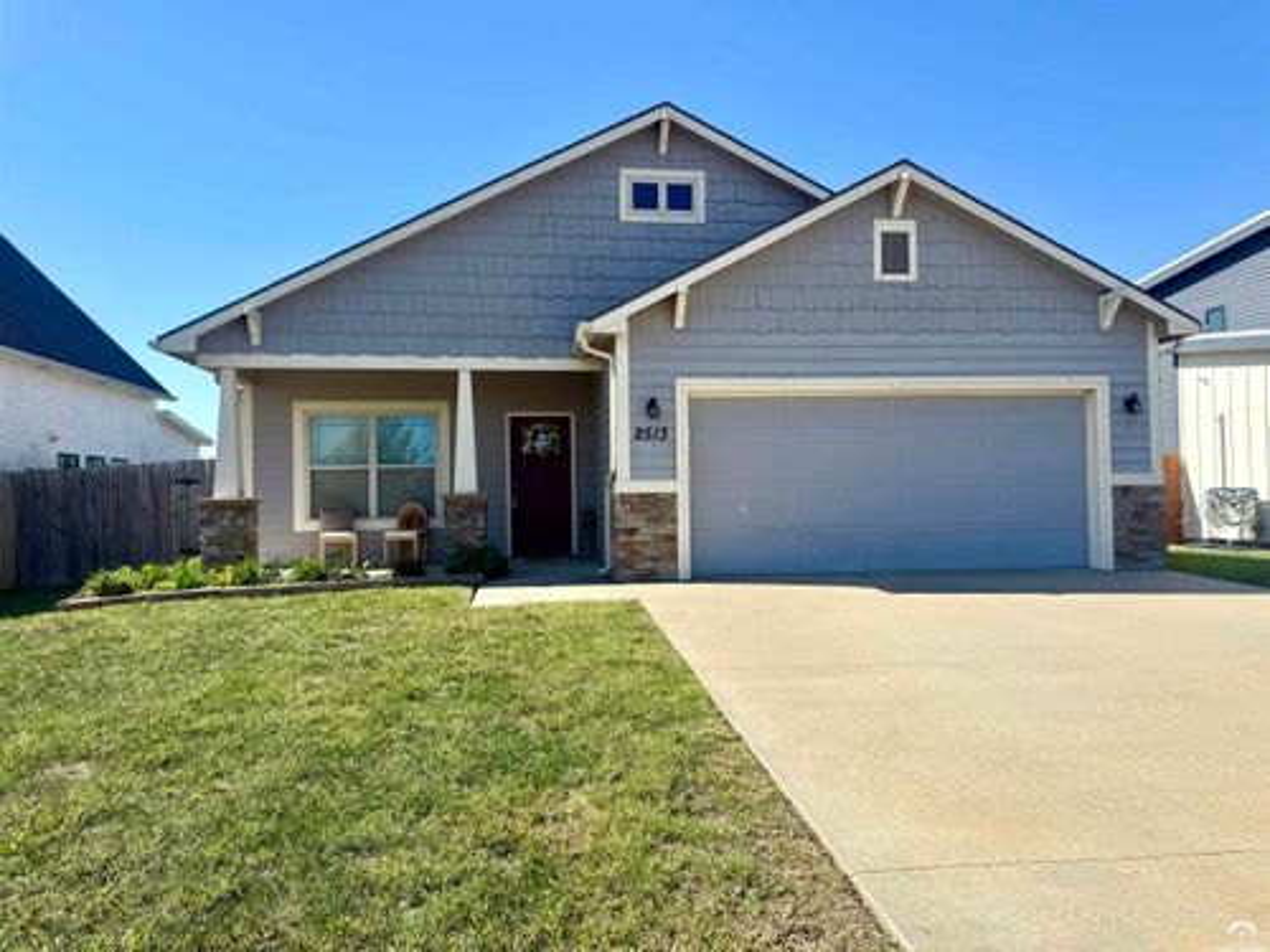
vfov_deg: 56.8
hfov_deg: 71.6
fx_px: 881
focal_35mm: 24
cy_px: 476
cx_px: 635
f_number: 1.78
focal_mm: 6.76
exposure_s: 1/3759
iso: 80
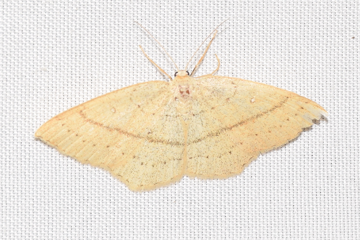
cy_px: 120
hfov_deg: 9.8
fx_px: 2100
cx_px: 180
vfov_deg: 6.5
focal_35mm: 210
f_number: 13
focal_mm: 140
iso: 100
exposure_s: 1/60
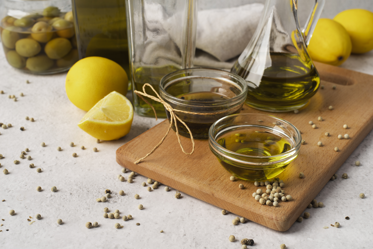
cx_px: 186
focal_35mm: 50
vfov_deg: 27.0
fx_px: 518
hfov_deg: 39.6
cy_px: 124
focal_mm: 50
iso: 100
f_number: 5
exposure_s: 1/30
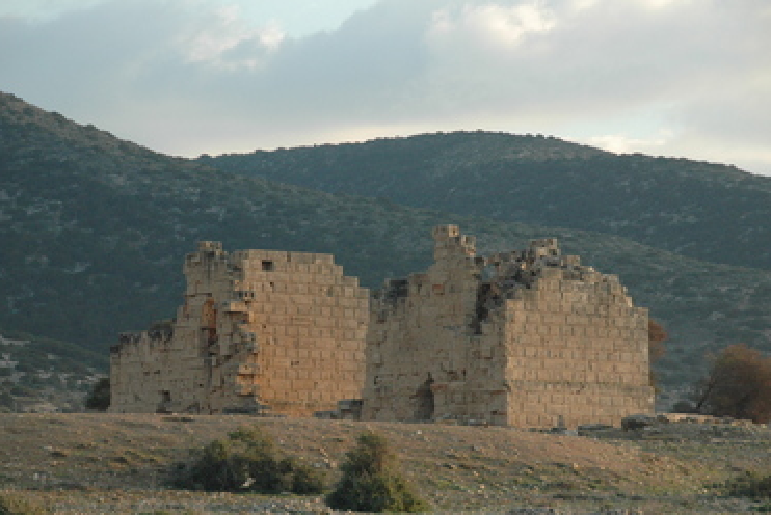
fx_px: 4565
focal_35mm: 213
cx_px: 380
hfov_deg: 9.7
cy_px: 301
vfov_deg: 6.5
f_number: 6.3
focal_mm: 120
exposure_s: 1/640
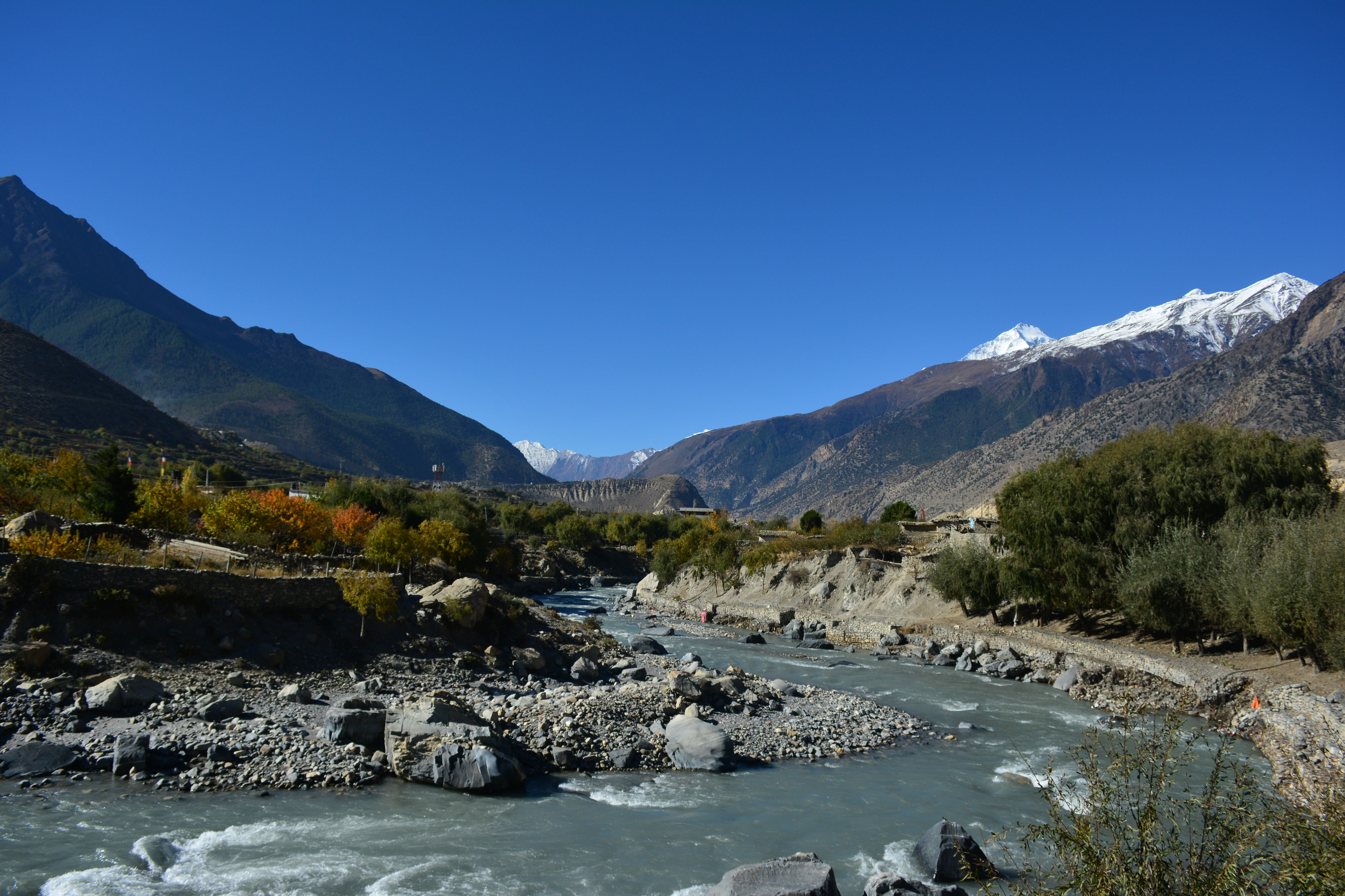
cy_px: 448
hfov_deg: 67.4
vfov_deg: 47.9
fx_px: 1009
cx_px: 672
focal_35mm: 27
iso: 200
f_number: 5.6
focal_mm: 18
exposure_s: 1/1600
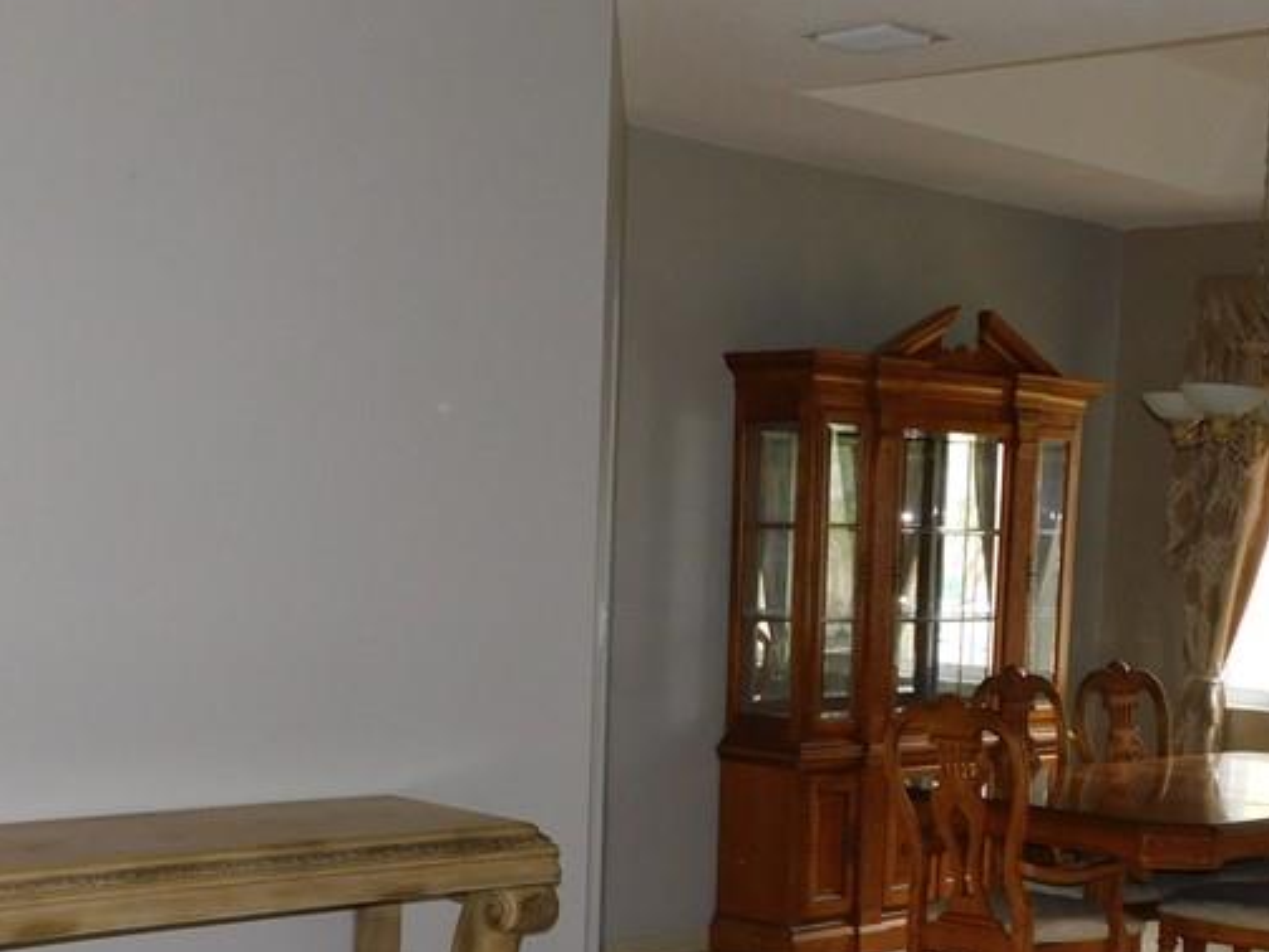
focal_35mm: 61
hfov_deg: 31.6
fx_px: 2236
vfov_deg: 23.4
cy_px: 844
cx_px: 720
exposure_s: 1/30
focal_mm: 5.3
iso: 200
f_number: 3.2
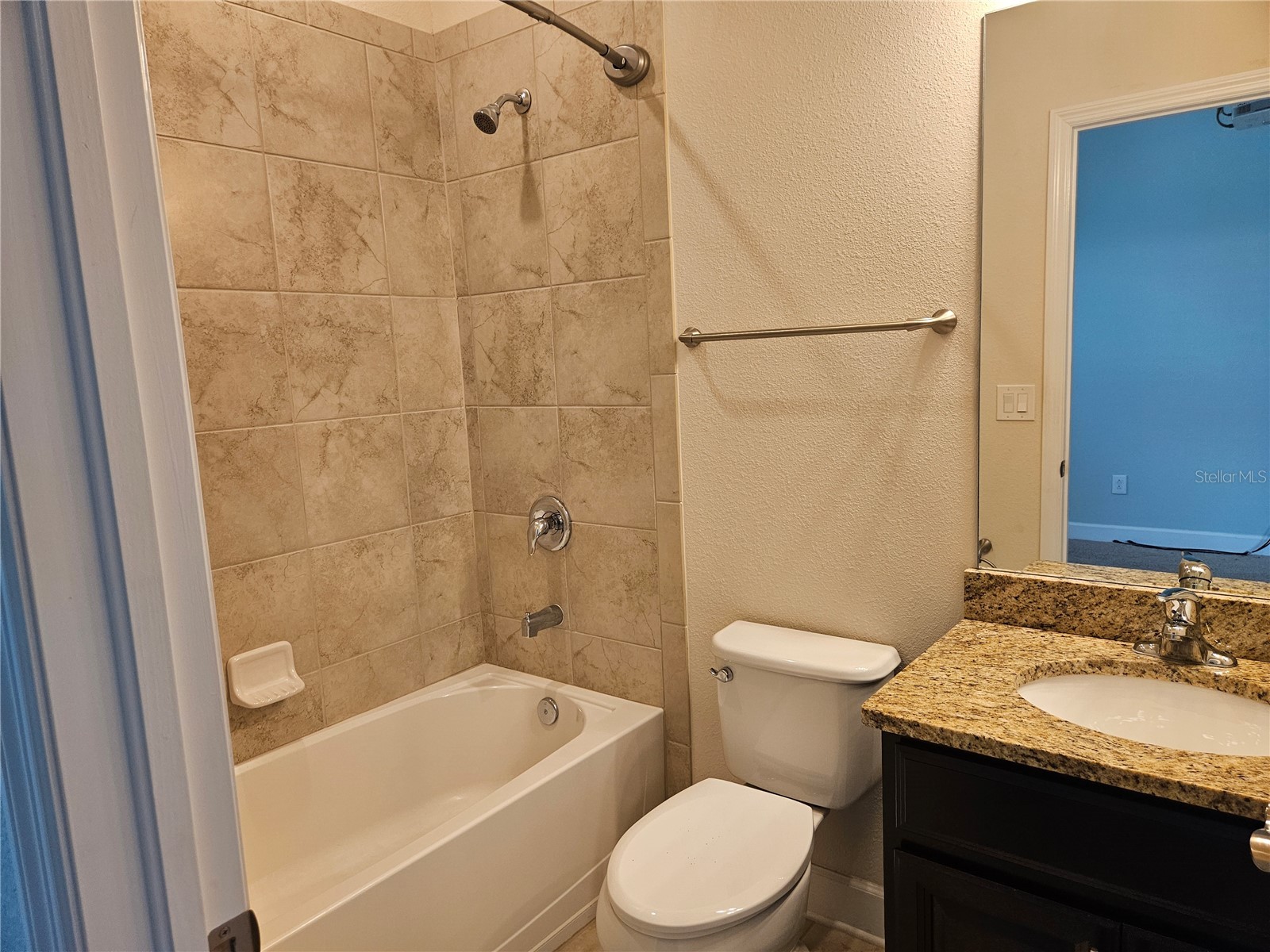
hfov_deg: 73.9
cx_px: 635
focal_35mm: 23
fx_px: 844
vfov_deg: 58.9
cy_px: 476
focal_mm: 5.4
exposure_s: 1/120
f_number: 1.8
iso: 200
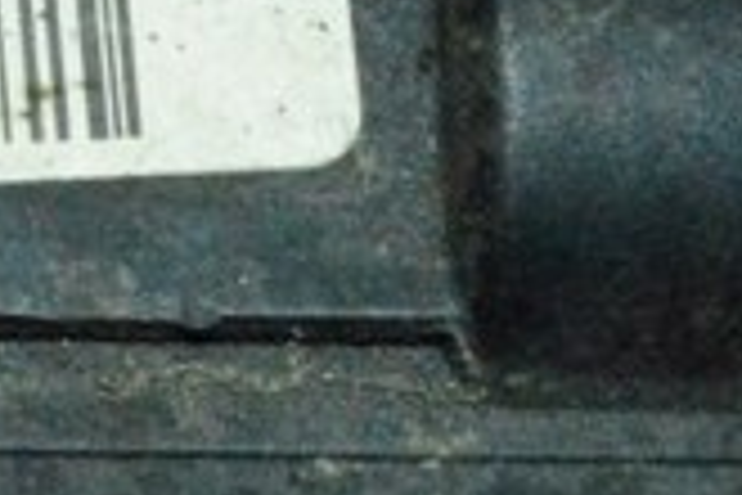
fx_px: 6594
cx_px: -373
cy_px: -115
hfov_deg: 6.4
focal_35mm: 320
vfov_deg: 4.3
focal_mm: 55
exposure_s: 1/100
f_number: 36
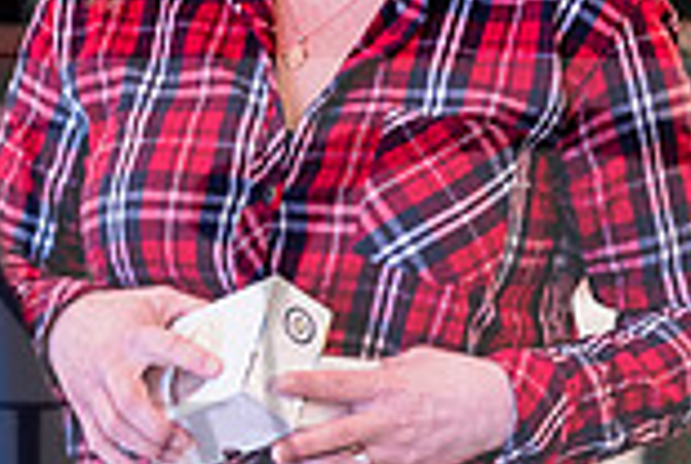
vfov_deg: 4.2
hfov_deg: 6.2
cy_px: 257
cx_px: 419
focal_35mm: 332
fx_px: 6385
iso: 5000
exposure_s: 1/60
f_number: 2.8
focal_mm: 89
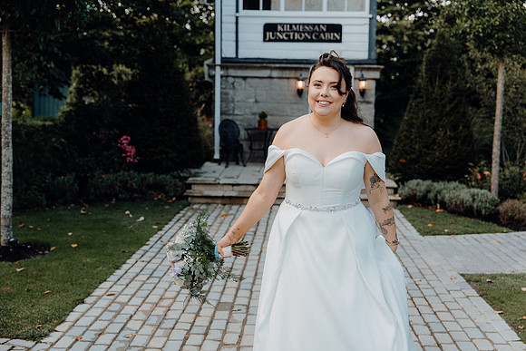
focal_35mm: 47
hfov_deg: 41.9
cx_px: 263
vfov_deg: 28.7
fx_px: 687
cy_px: 176
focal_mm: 47
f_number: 3.5
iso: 125
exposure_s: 1/250
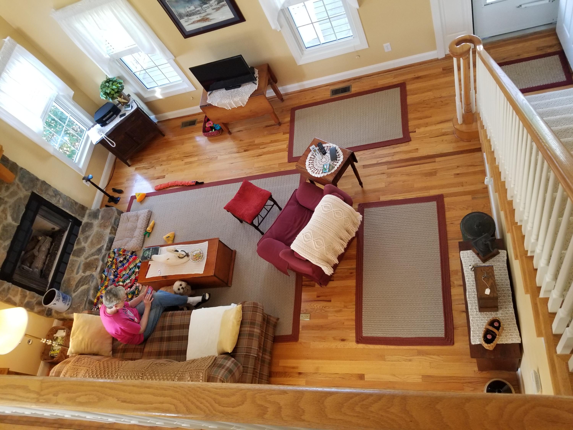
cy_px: 215
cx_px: 286
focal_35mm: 26
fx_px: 430
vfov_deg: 53.1
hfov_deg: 67.3
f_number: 1.7
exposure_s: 1/40
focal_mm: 4.25
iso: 200
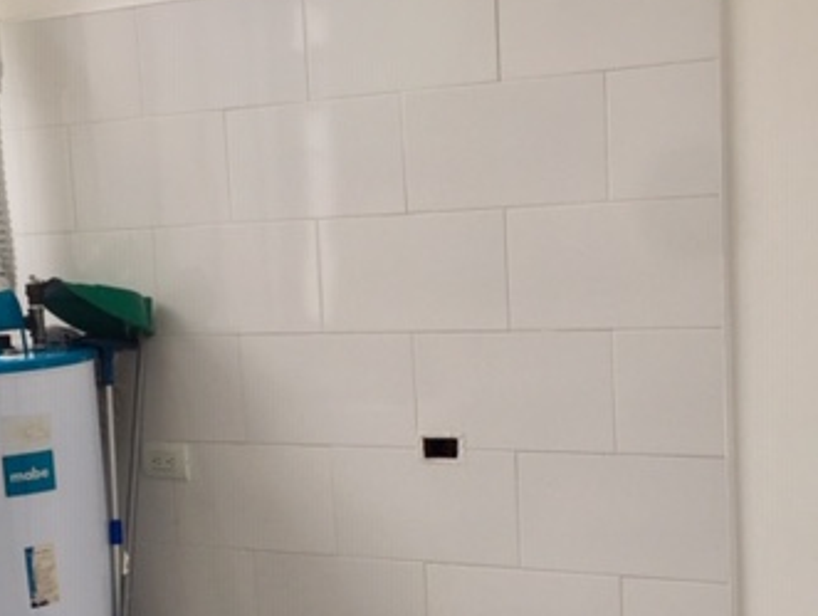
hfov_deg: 34.2
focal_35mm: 56
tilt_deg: -7.7
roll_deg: +2.2
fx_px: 1325
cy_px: 398
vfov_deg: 26.0
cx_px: 344
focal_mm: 4.15
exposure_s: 1/124
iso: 32
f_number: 2.2
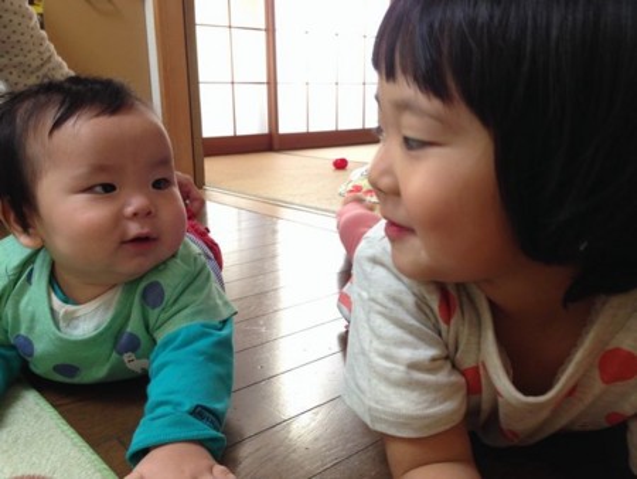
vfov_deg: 43.0
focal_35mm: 33
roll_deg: +0.7
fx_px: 608
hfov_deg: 55.3
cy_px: 240
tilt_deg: -13.4
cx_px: 318
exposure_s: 1/20
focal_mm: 4.12
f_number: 2.4
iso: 125
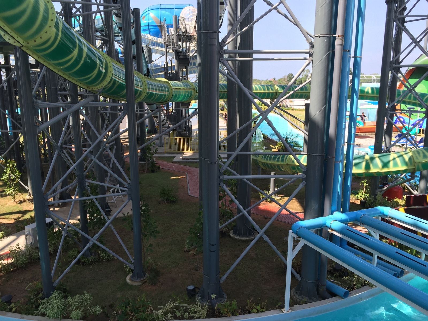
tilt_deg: -11.9
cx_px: 214
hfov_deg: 61.7
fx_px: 359
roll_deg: -0.5
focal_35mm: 29
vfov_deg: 48.2
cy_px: 160
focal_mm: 4.15
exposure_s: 1/746
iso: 32
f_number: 2.2
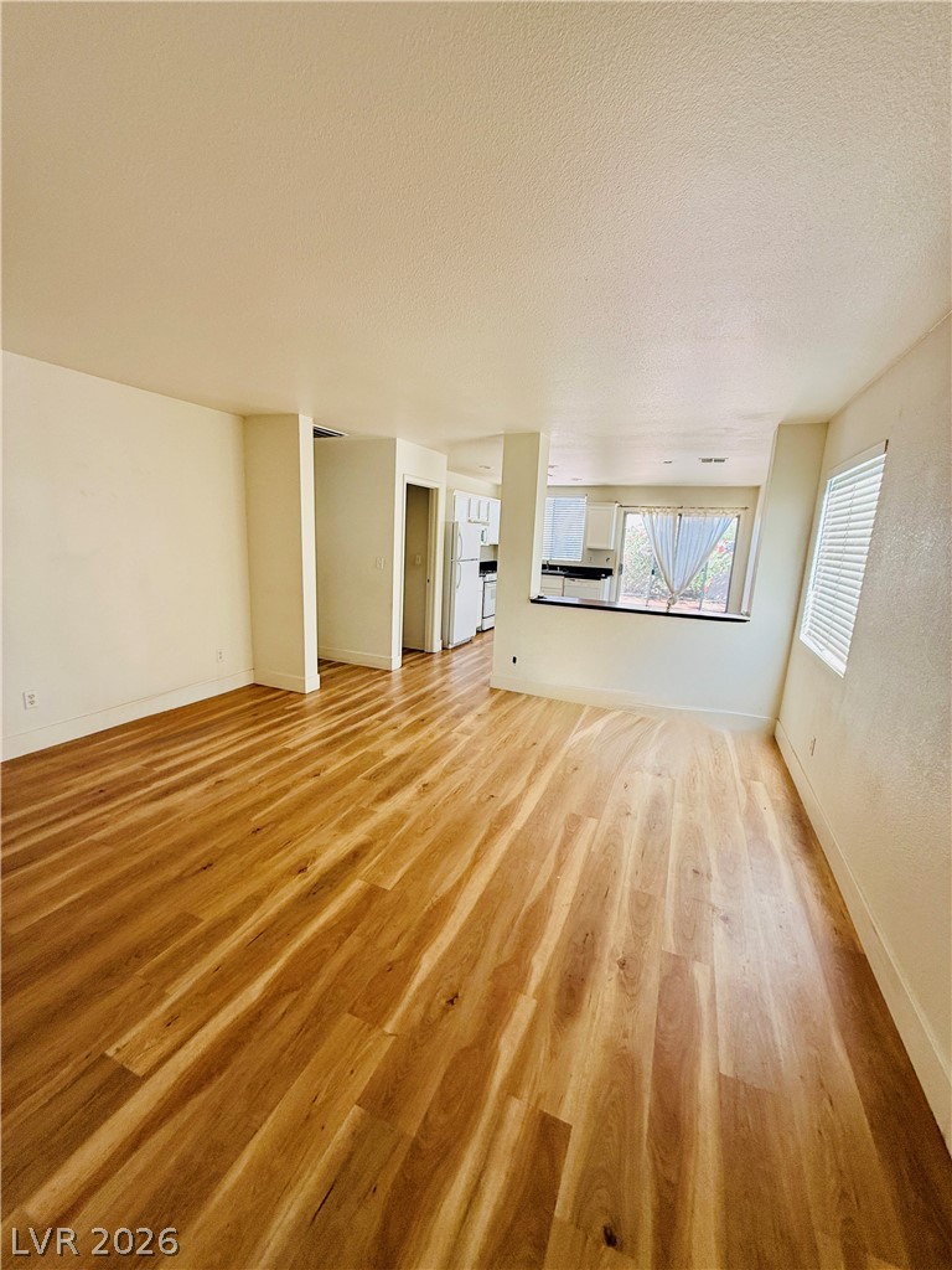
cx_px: 476
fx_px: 513
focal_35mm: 14
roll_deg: -3.1
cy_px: 635
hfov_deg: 85.7
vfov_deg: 102.1
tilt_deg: -9.7
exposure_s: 1/100
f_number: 2.2
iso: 80
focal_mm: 2.22
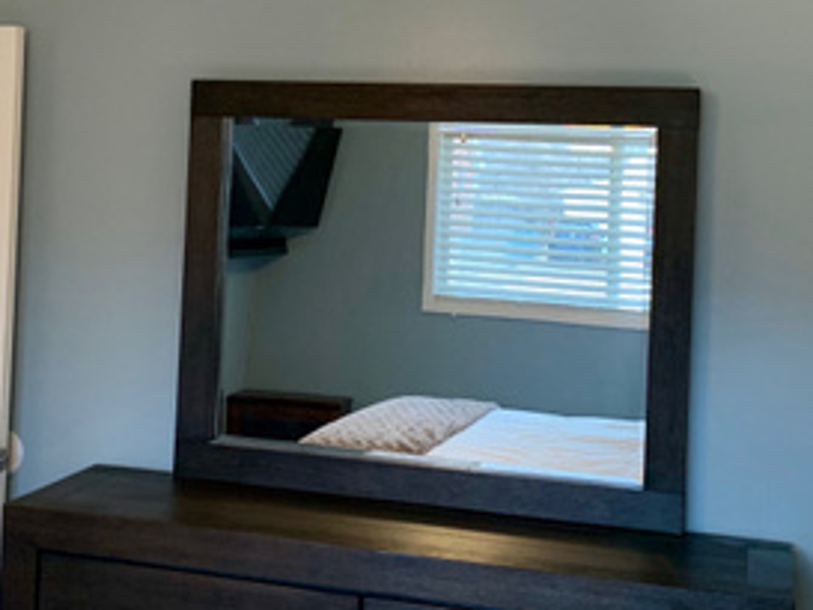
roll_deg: -2.1
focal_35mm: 61
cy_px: 170
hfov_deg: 31.5
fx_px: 1433
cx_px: 283
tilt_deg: -0.5
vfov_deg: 23.8
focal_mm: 4.25
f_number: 1.8
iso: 160
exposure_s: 1/60
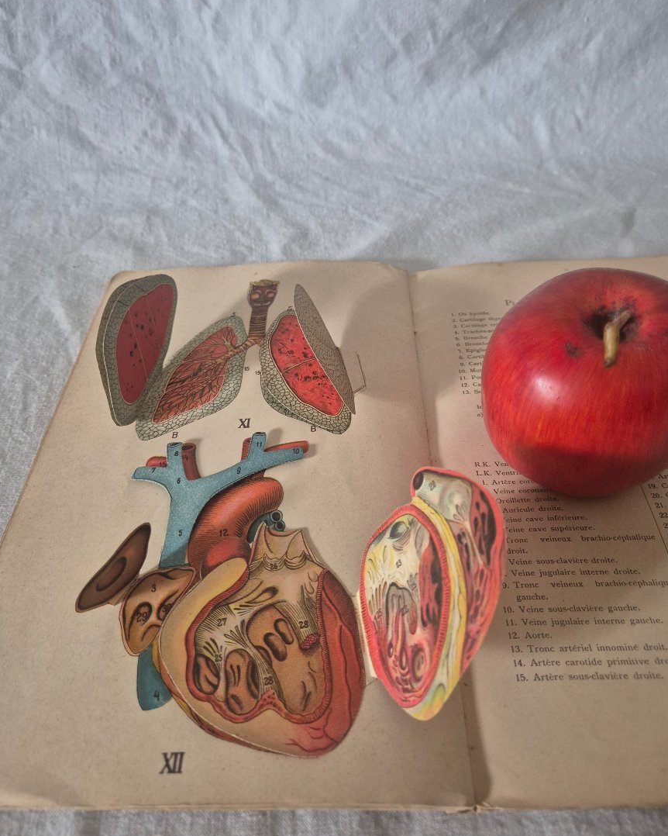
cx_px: 336
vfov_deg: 68.1
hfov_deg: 56.8
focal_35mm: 25
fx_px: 618
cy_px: 419
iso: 640
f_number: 1.8
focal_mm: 5.4
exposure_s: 1/100
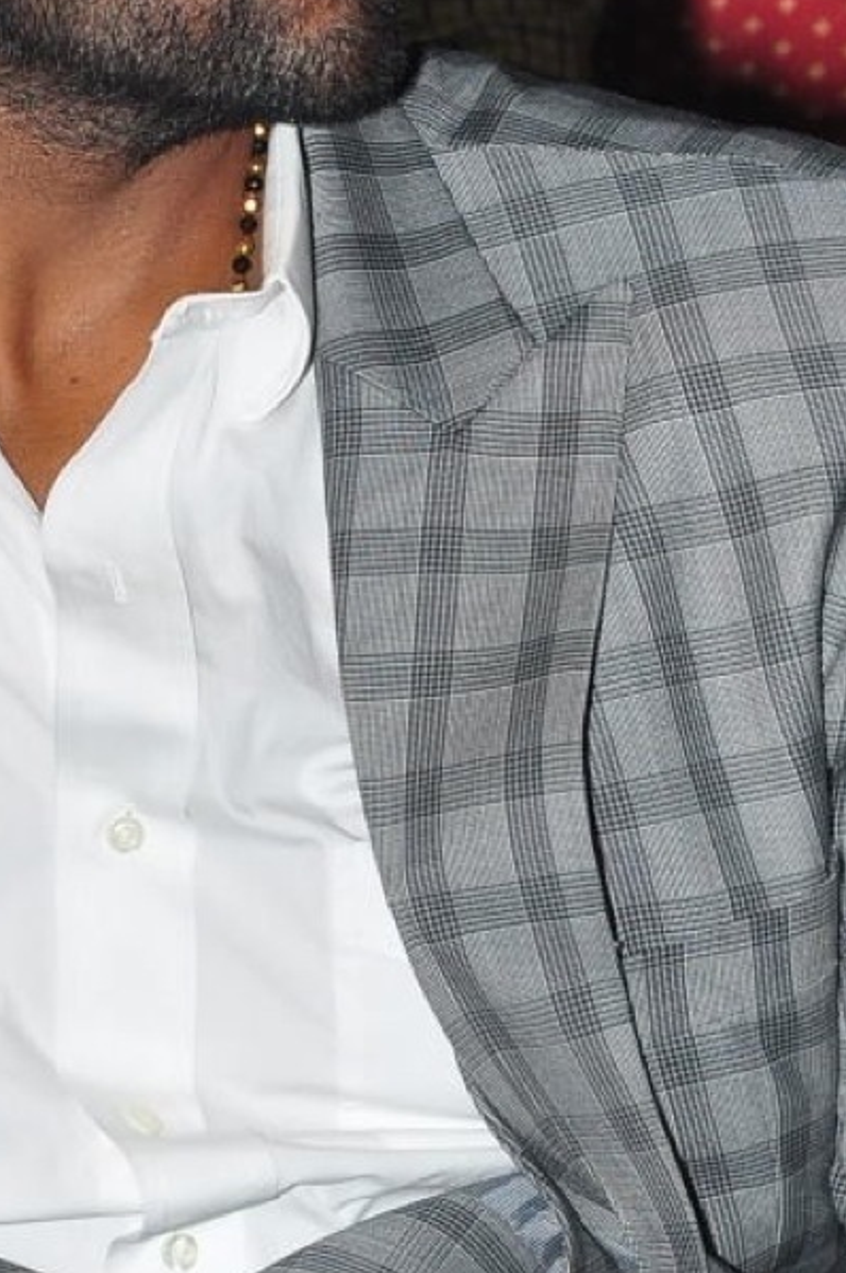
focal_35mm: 368
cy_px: 949
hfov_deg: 3.7
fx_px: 12988
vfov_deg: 5.6
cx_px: -23
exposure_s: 1/125
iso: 400
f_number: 11
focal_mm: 75
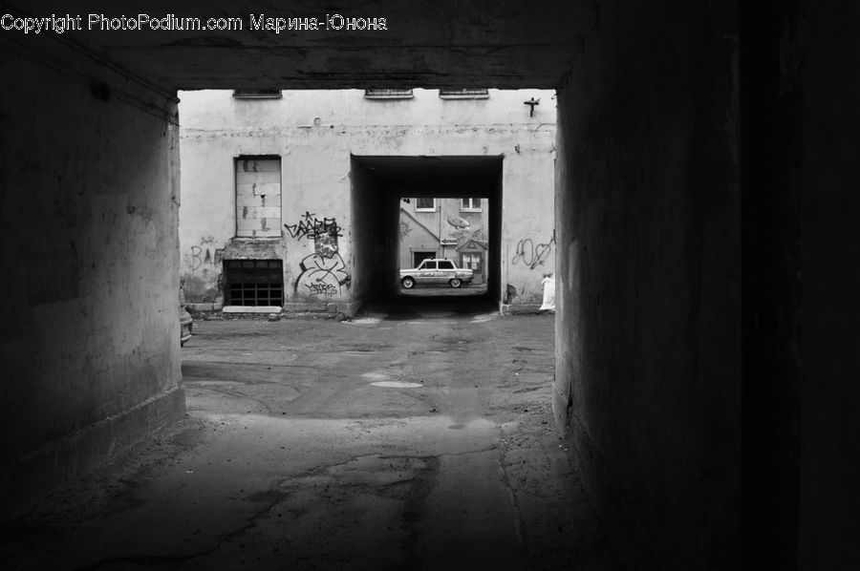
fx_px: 1074
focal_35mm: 45
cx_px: 430
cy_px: 286
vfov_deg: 29.8
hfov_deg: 43.6
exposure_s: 1/80
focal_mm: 30
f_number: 8
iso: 320
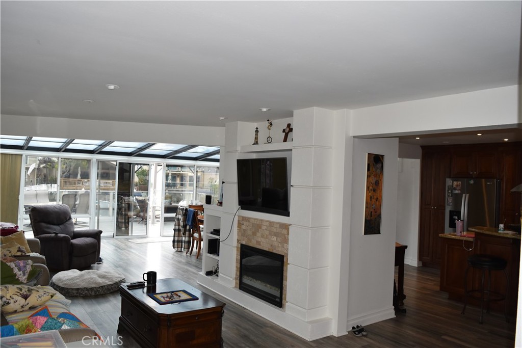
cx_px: 261
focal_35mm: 27
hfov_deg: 67.4
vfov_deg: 47.9
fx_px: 392
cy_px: 174
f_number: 5.6
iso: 640
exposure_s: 1/125
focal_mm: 18
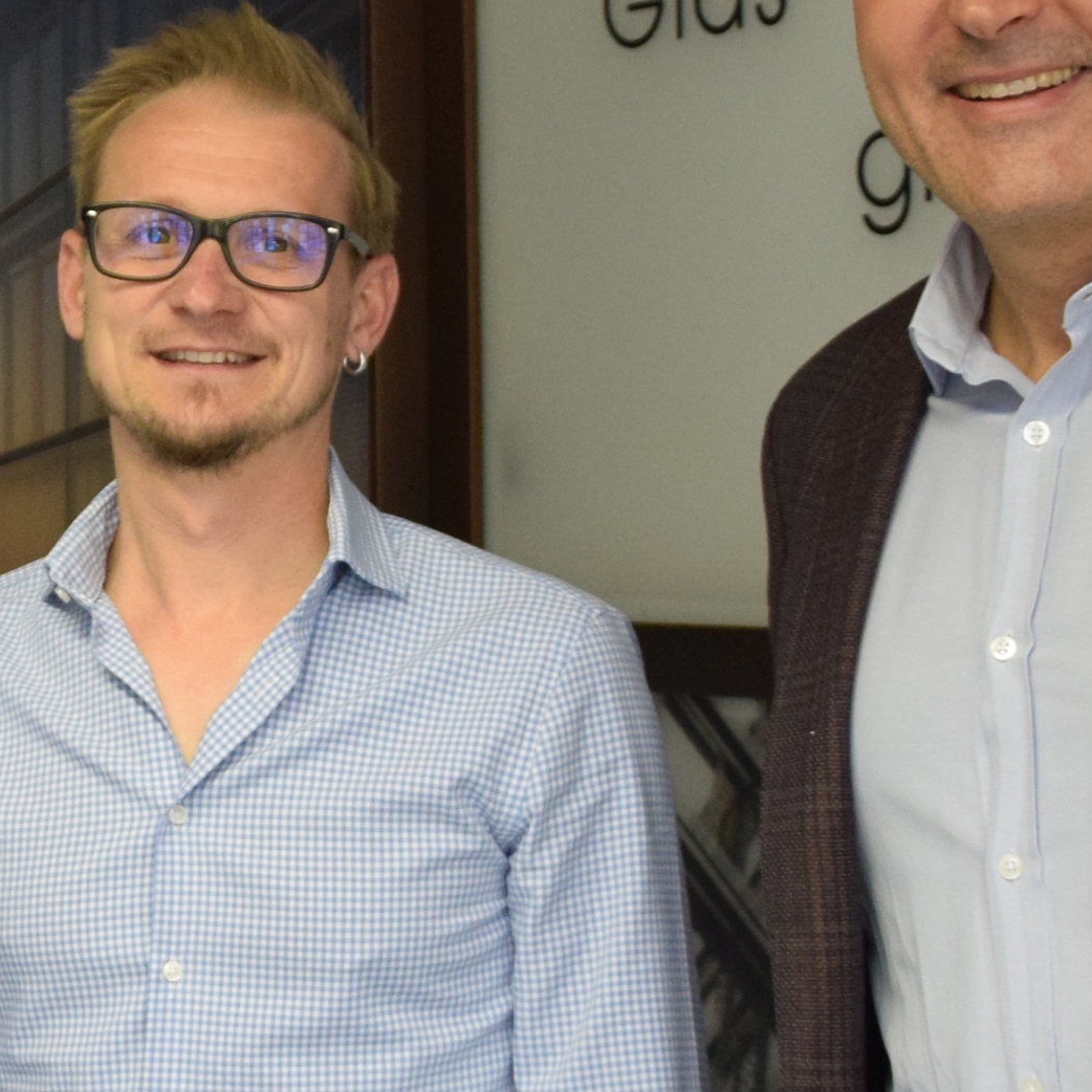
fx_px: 3533
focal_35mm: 99
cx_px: -136
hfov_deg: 17.0
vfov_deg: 17.6
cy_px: 477
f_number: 4
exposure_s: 1/60
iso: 1100
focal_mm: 18
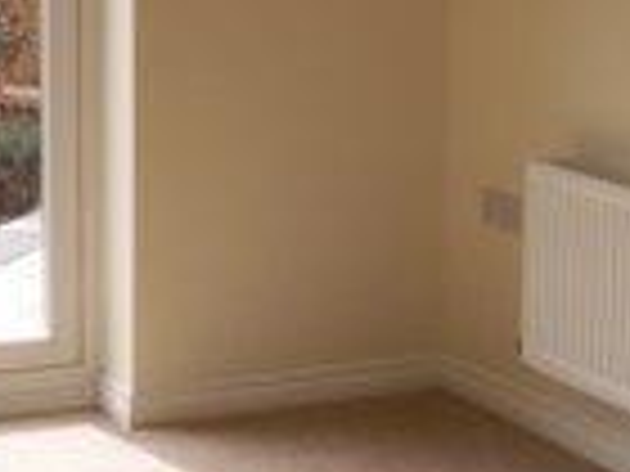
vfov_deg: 13.0
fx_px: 2038
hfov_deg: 17.0
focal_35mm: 112
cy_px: -4
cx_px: -63
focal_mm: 5.86
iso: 50
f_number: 4.5
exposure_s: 1/100
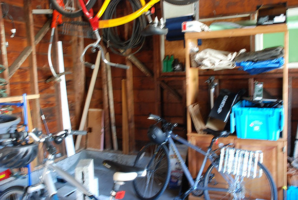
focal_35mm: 33
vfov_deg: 40.1
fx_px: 274
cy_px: 100
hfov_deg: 57.1
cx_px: 149
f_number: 3.8
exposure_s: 1/13
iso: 800
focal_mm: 22
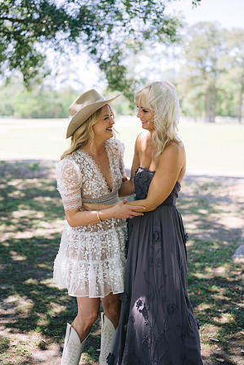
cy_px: 180
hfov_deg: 26.5
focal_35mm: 51
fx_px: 518
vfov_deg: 38.9
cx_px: 121
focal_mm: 50
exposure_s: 1/2000
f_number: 2.2
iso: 400
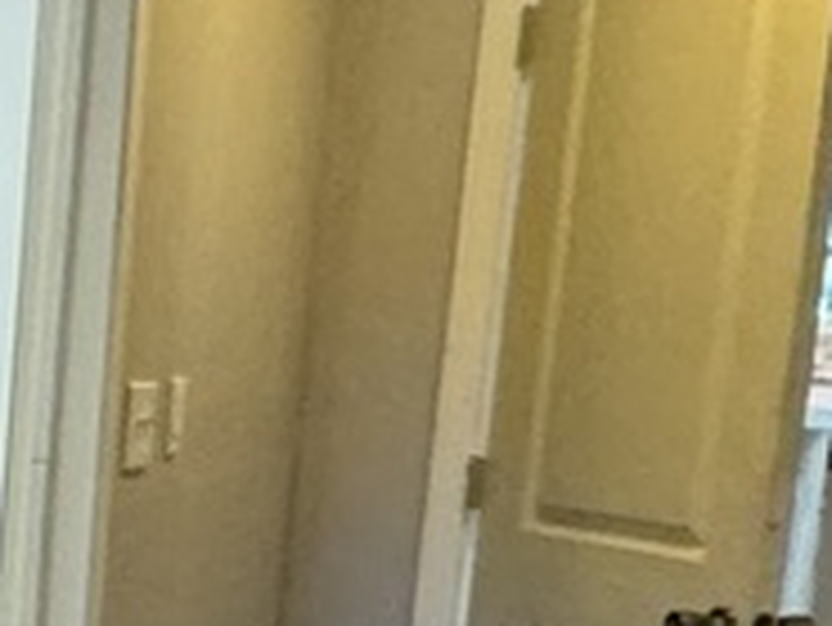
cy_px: 707
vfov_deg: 13.3
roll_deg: +0.2
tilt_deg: -9.4
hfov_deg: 12.1
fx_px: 2622
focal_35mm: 109
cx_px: -1444
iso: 400
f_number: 2.2
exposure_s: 1/60
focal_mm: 2.22
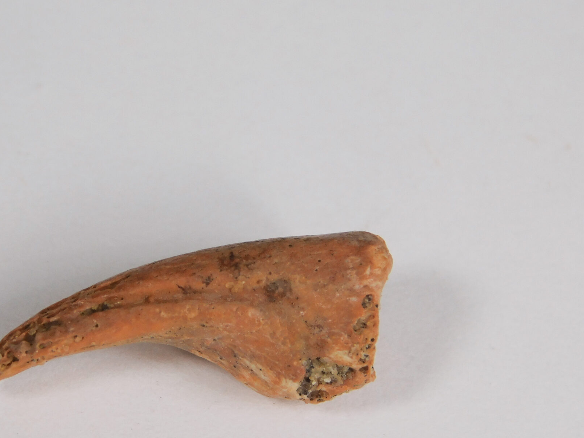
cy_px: 282
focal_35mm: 322
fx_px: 5432
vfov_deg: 4.6
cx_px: 197
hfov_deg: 6.2
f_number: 5.4
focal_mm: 35.9
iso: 125
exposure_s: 1/320
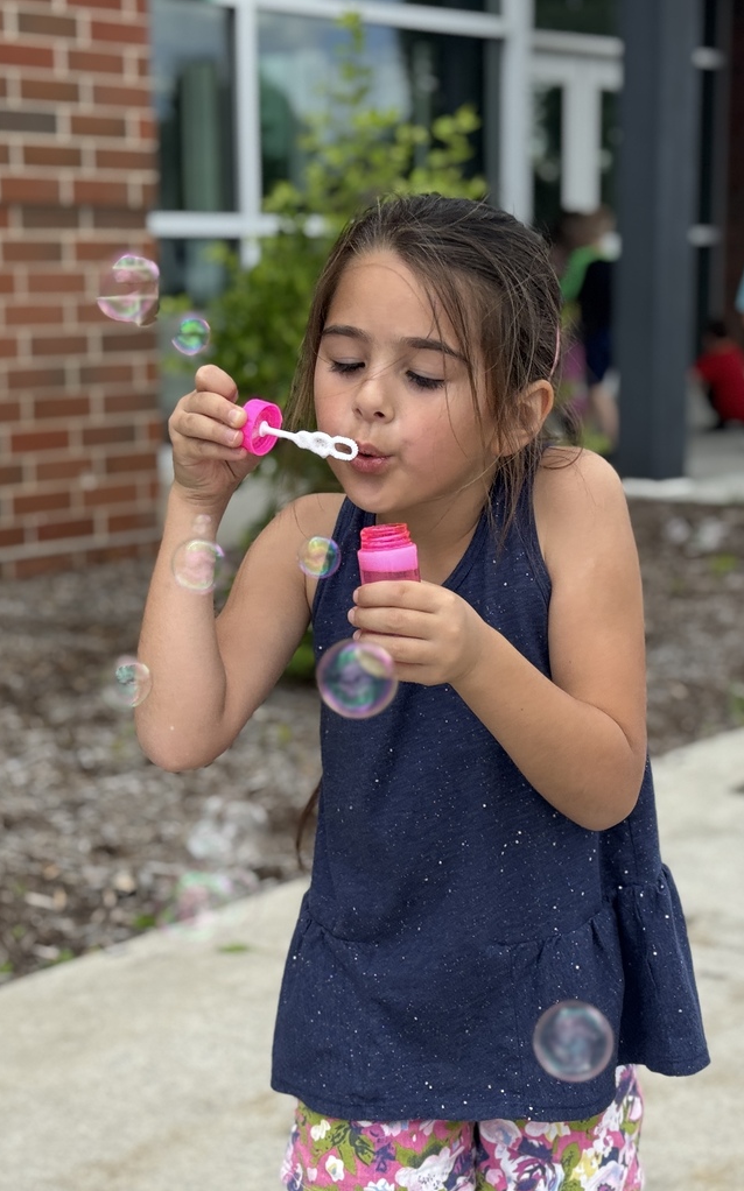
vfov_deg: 39.6
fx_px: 1656
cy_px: 596
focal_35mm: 51
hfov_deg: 25.3
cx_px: 362
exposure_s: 1/1560
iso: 64
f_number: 1.78
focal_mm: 6.76
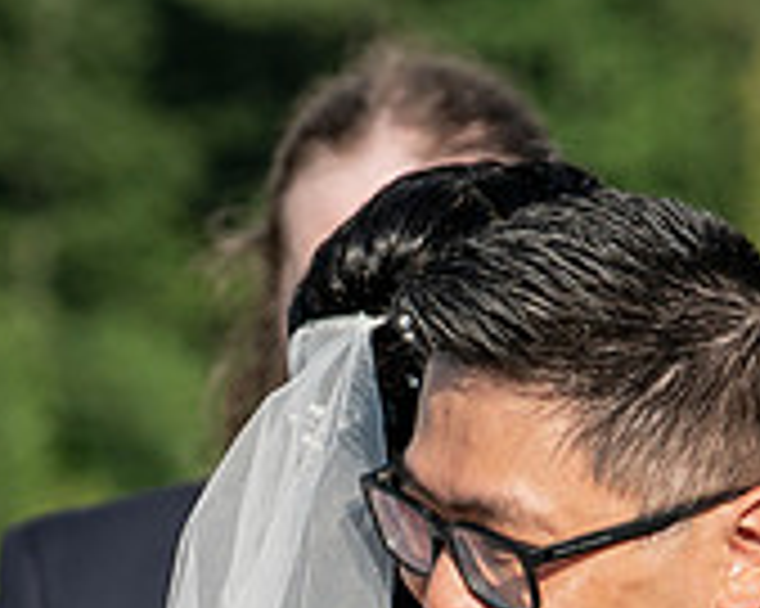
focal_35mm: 443
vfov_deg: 3.5
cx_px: 128
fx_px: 9959
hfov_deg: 4.4
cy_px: 952
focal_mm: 99
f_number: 4
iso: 100
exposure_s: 1/1250
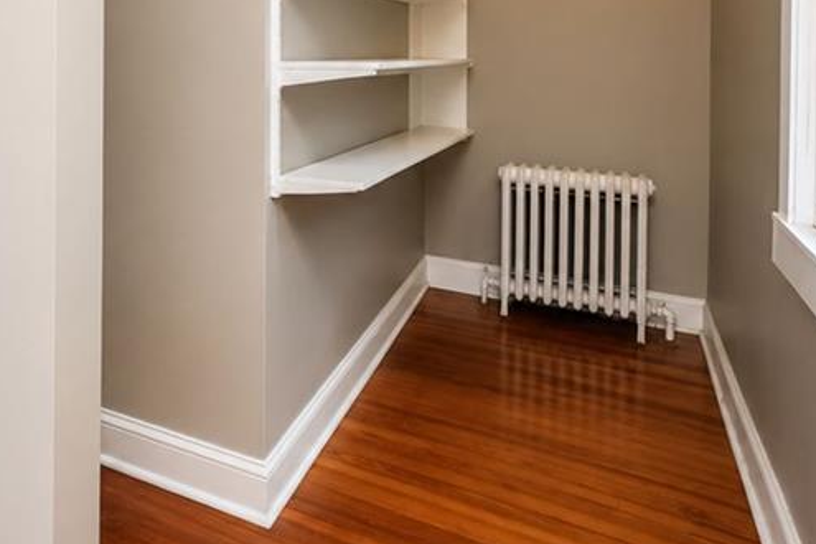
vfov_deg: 39.3
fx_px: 703
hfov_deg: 56.9
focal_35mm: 31
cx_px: 193
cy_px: 56
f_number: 7.1
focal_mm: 10
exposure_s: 1/60
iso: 1600
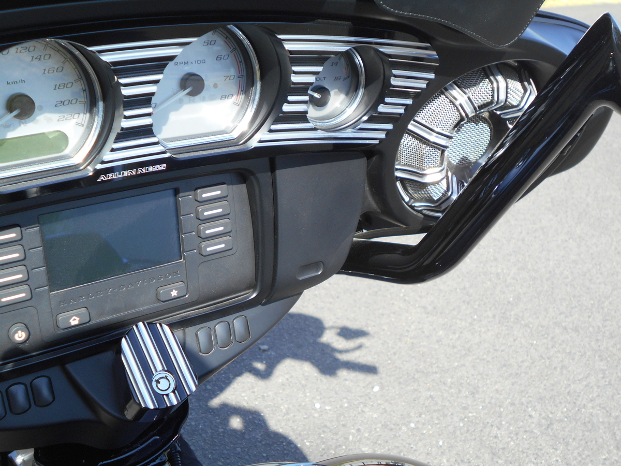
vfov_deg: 32.9
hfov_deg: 42.9
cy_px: 233
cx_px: 310
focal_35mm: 44
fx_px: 789
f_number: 4.2
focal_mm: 7.7
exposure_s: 1/250
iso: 100
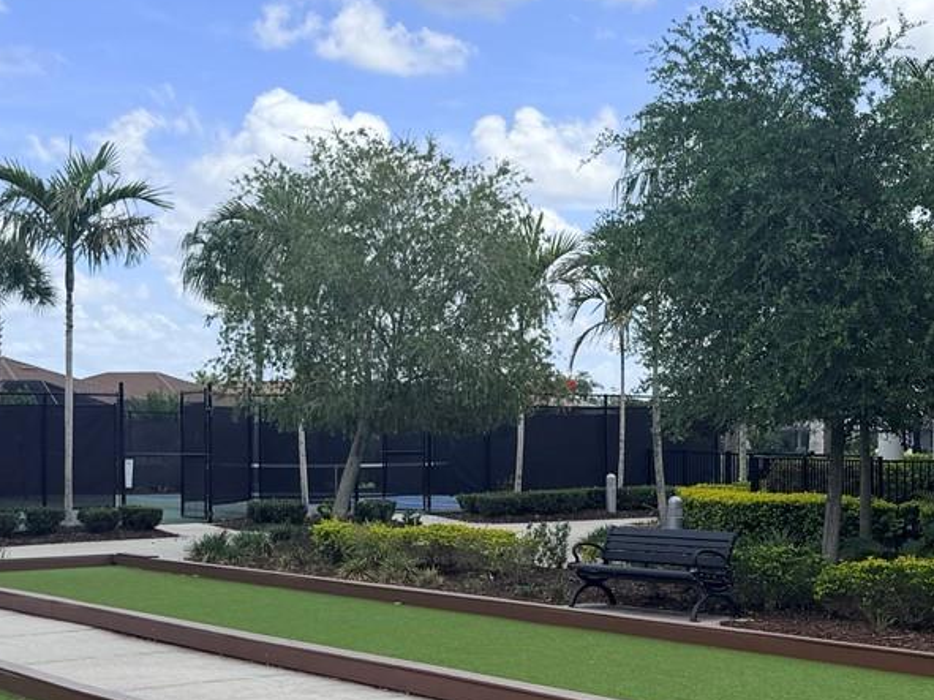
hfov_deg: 29.8
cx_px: 556
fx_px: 1753
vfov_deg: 22.5
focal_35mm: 65
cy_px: 444
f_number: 1.78
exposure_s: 1/4673
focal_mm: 6.76
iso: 80
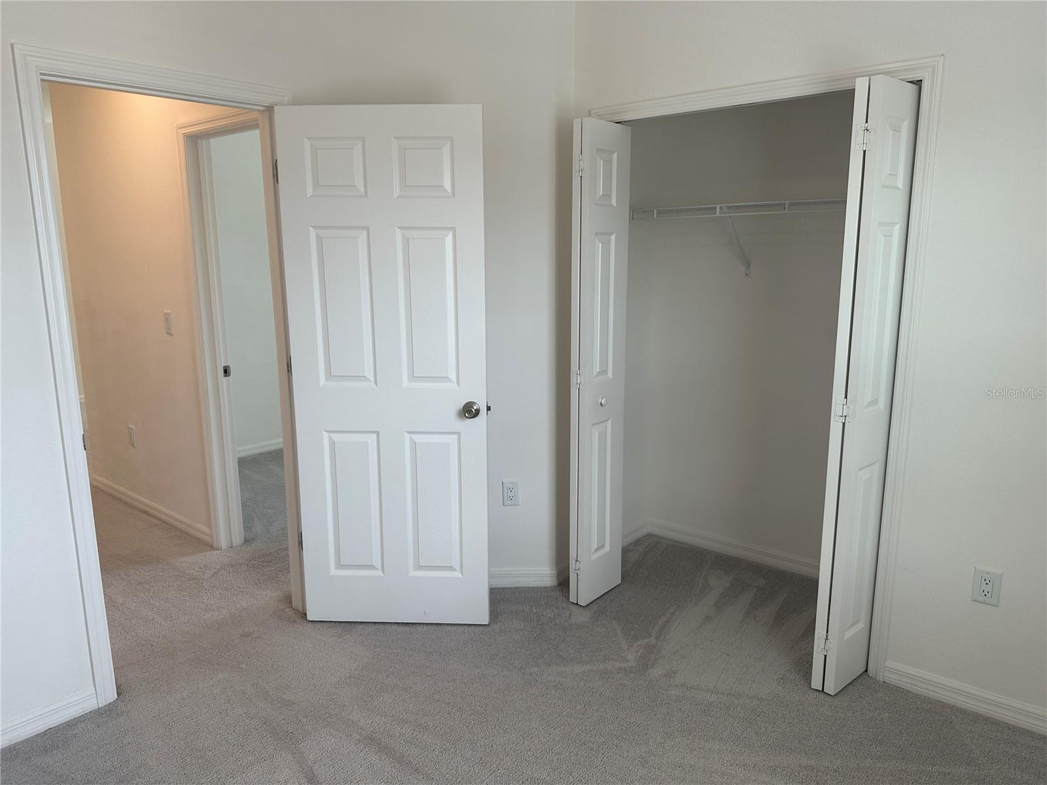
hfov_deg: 71.6
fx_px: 726
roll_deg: -1.1
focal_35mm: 24
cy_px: 392
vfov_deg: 56.8
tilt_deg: -11.1
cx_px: 524
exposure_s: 1/120
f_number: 1.78
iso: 64
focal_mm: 6.86
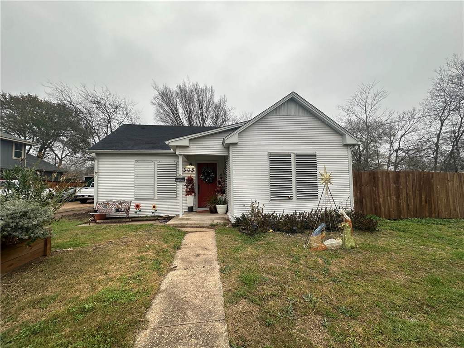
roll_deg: +0.3
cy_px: 174
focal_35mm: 14
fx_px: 188
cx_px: 232
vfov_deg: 85.7
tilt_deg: +2.1
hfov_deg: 102.1
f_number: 2.2
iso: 50
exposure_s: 1/99
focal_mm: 2.22
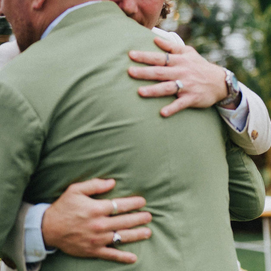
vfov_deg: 11.7
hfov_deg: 11.4
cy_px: 179
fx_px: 1320
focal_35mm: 149
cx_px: 355
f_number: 1.8
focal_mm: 50
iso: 400
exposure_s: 1/4000
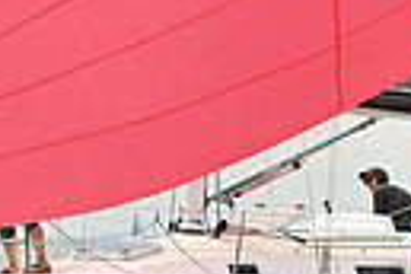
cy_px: 126
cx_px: 207
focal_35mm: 350
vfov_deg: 3.9
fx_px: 3996
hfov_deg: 5.9
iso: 320
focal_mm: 78
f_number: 5.6
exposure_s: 1/1600
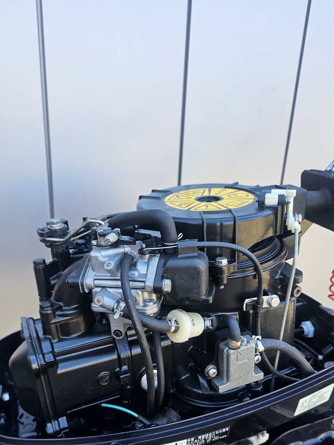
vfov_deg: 55.2
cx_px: 168
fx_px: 412
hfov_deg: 44.2
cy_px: 309
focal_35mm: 32
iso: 50
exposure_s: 1/180
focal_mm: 6.3
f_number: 1.7
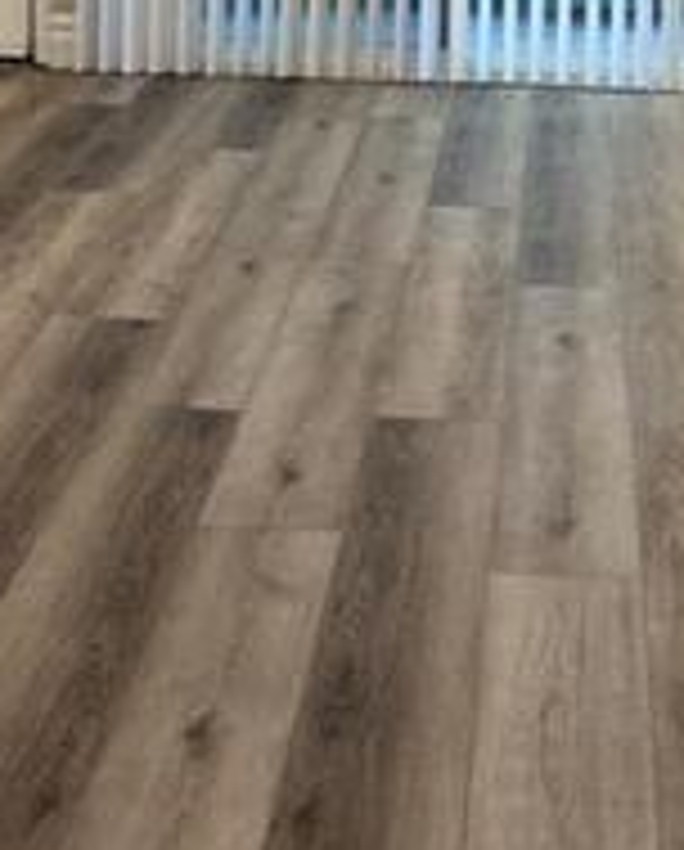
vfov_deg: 19.2
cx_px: 432
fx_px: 2396
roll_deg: -1.8
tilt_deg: -6.3
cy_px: -117
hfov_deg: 16.2
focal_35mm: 95
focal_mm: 6.86
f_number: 1.78
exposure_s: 1/60
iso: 125
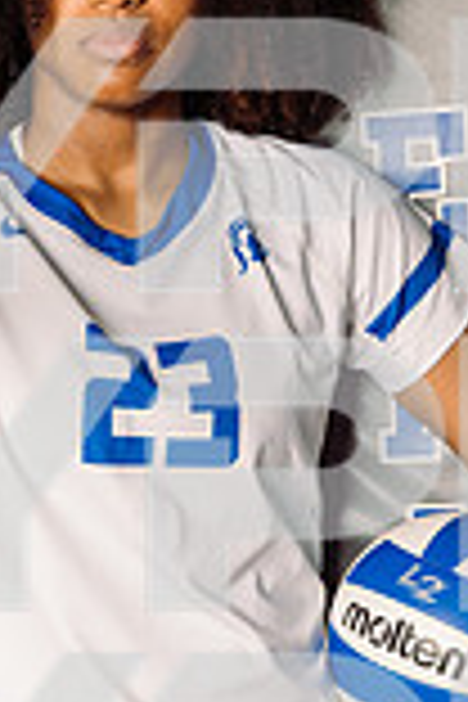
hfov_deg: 9.1
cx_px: 94
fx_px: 2925
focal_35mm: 150
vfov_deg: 13.7
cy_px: 477
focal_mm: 52
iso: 200
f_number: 5.6
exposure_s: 1/200
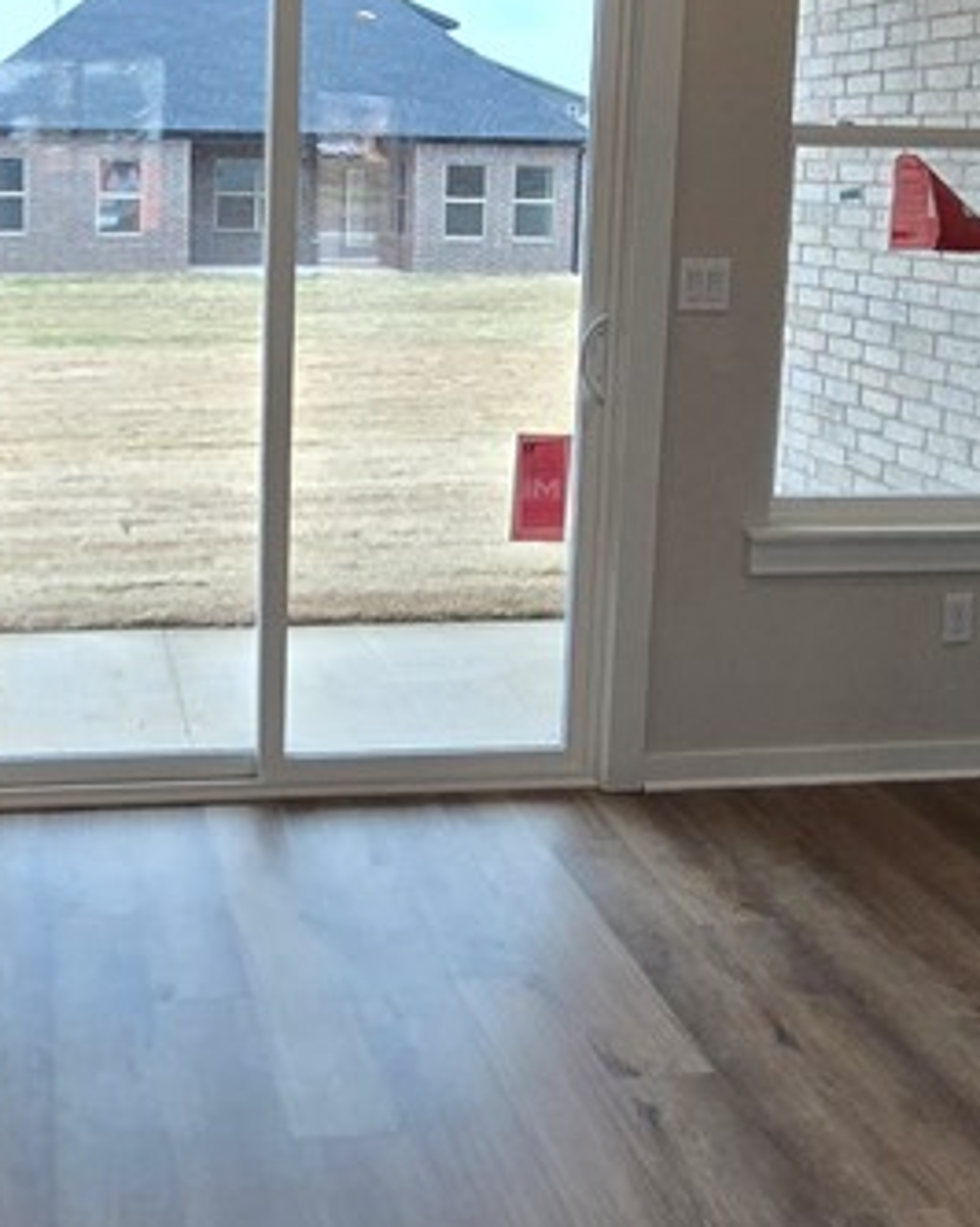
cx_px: 238
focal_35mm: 39
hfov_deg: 37.2
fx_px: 1415
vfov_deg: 45.8
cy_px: 361
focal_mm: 2.2
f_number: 2.2
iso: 80
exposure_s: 1/120
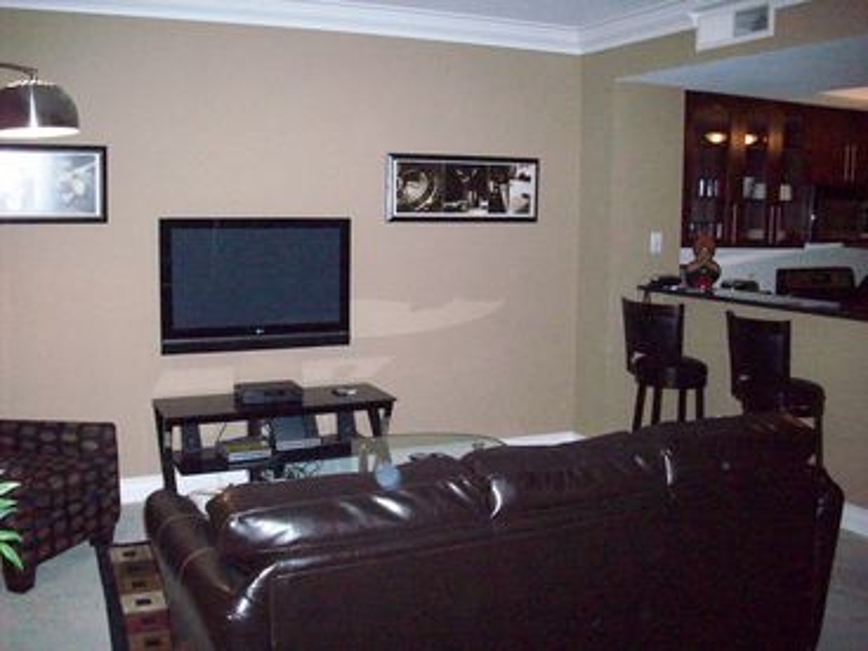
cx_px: 434
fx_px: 928
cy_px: 326
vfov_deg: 38.7
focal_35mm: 37
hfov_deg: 50.1
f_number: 2.8
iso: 800
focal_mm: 6.2
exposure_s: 1/128
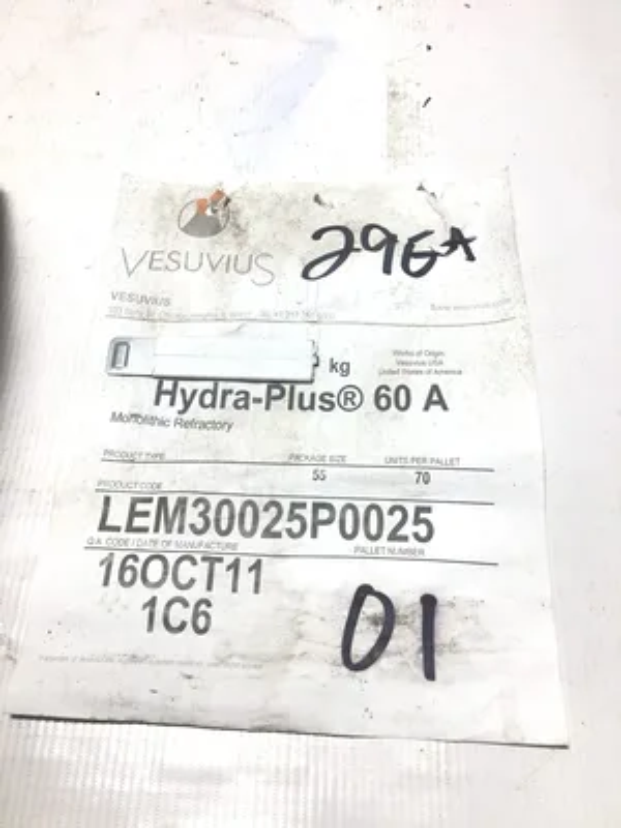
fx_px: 742
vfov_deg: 58.4
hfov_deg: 45.4
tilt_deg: -62.8
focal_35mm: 31
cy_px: 414
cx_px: 310
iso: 25
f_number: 2.4
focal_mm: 3.3
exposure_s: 1/170
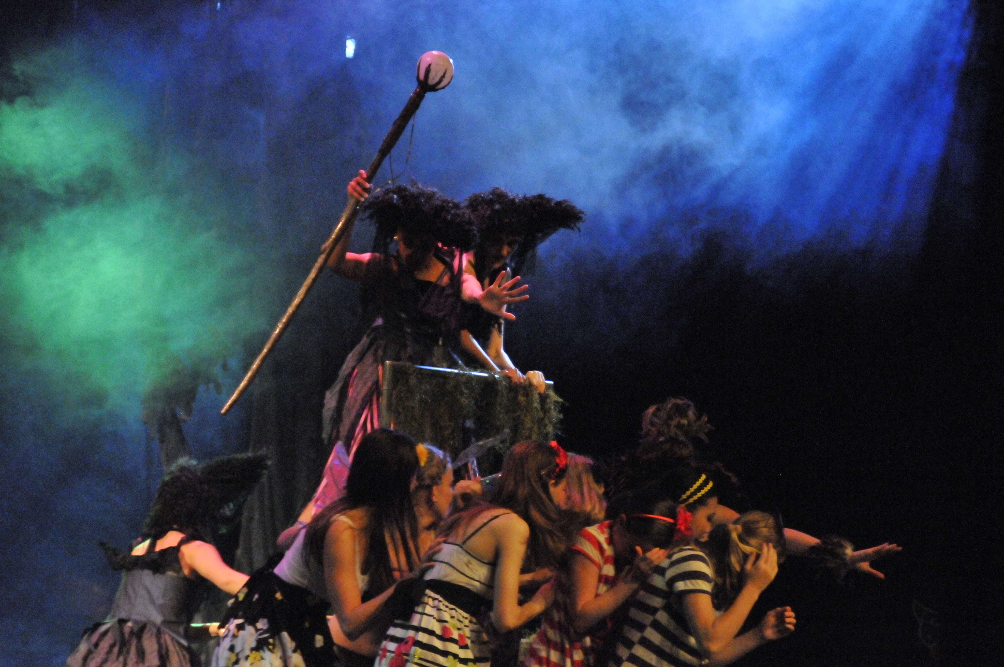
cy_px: 334
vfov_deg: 8.2
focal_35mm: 168
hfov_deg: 12.2
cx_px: 502
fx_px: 4680
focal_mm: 112
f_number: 5.3
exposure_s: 1/200
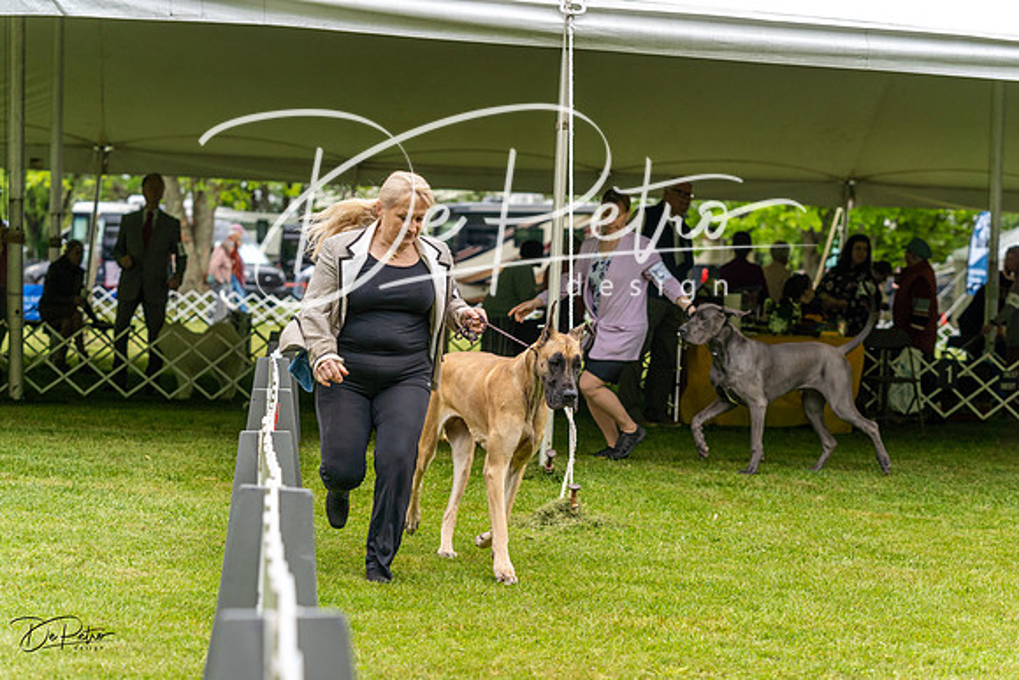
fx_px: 2435
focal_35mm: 86
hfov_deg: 23.6
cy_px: 340
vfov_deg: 15.9
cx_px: 510
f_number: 4
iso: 640
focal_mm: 86
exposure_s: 1/800
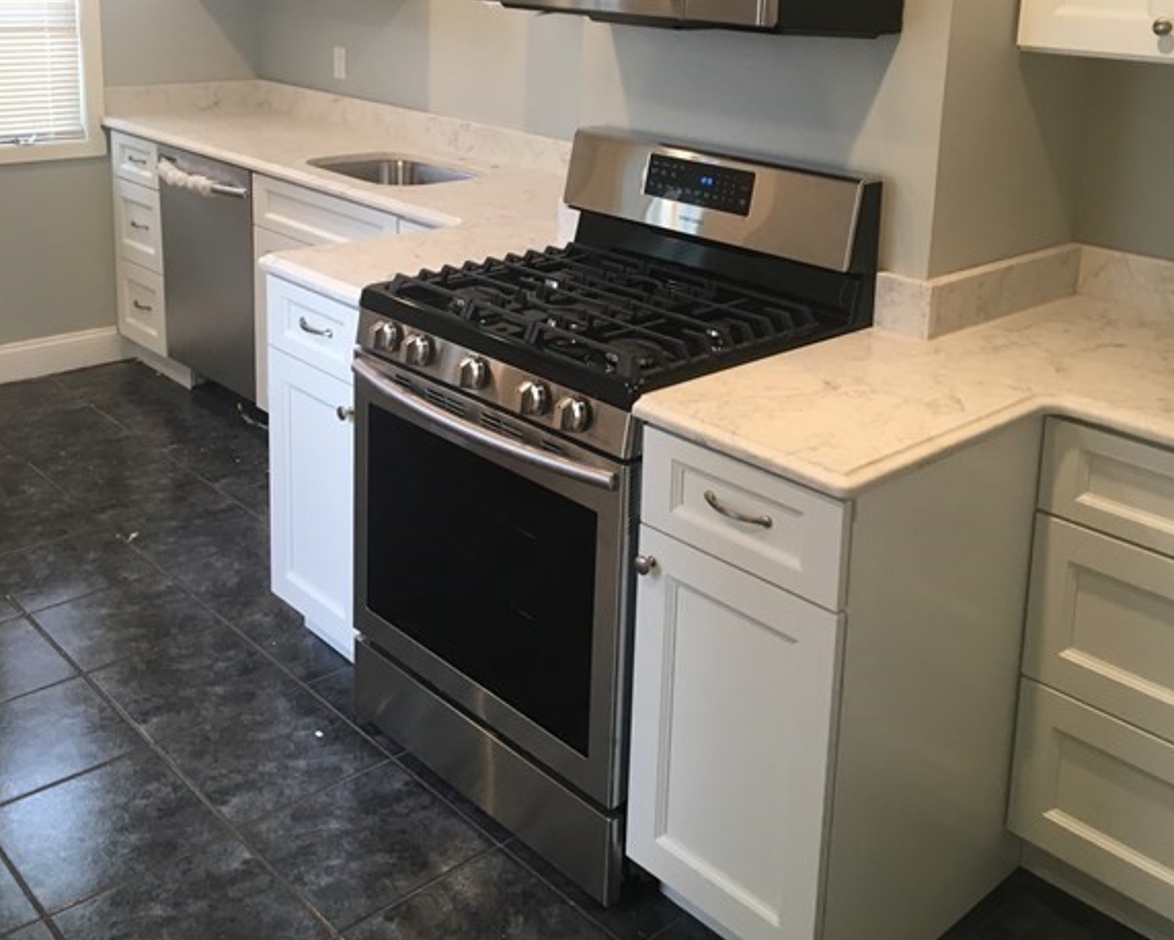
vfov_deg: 38.0
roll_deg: -1.5
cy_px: 218
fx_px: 1321
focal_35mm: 38
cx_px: 589
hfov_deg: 47.9
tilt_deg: -12.7
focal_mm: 4.15
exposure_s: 1/30
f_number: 2.2
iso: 80
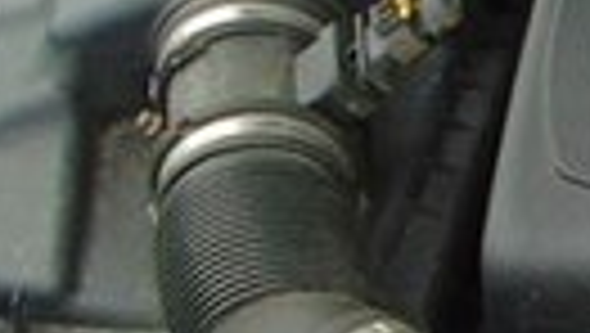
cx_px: 1387
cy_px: 227
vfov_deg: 7.2
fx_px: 2662
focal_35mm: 170
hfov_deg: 10.9
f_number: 3.5
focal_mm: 5.5
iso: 100
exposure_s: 1/200
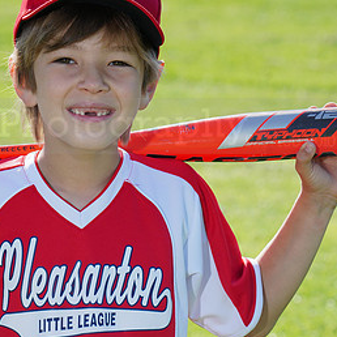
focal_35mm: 376
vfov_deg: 4.7
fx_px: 4141
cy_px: 116
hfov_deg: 4.7
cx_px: 88
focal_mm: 197
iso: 200
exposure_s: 1/200
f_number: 10
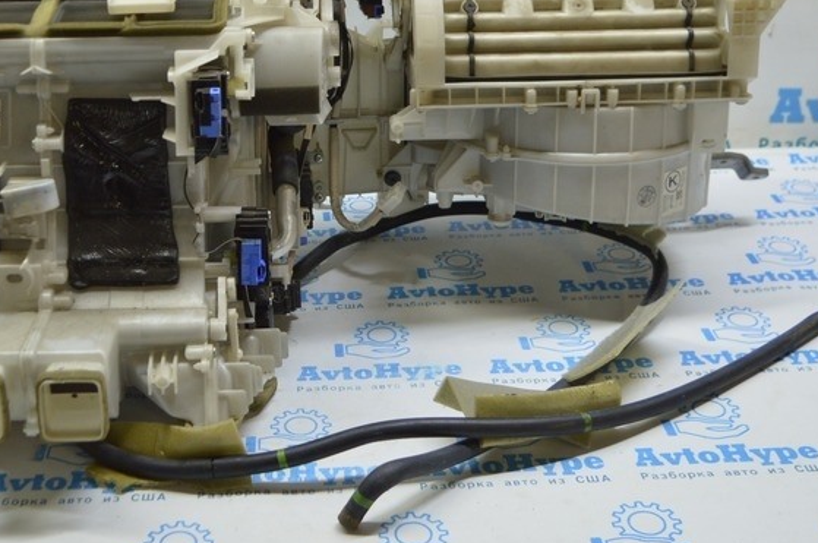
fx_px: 1248
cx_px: 275
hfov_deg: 35.9
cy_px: 99
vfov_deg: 24.1
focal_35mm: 55
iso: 400
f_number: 3.8
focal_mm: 20
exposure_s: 1/60
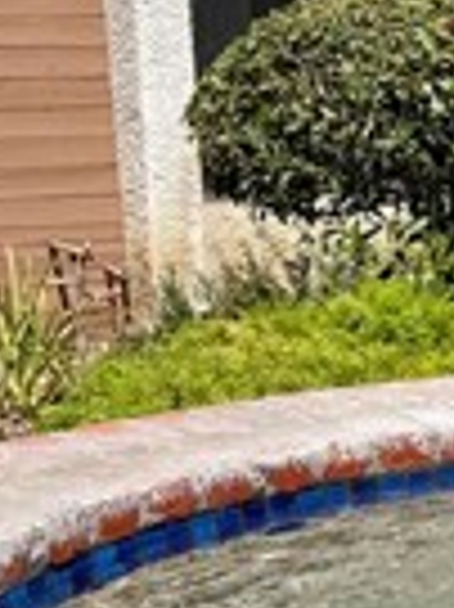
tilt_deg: -12.4
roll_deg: -2.0
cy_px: 450
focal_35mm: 114
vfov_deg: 17.2
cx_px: 975
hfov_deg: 11.4
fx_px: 1997
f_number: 1.78
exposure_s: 1/4975
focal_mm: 6.76
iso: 80
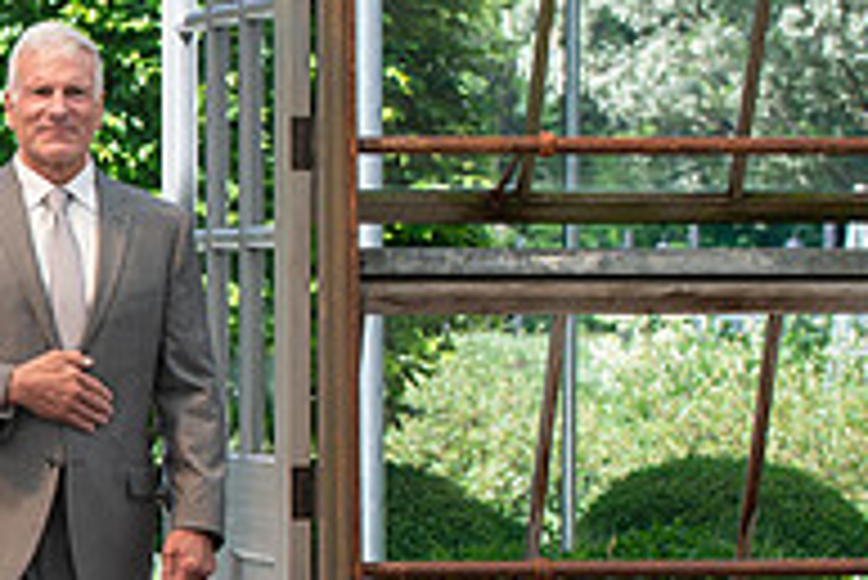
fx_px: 6804
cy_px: 501
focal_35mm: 282
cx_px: -299
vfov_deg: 4.9
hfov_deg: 7.2
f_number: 5
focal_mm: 70
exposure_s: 1/250
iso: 160
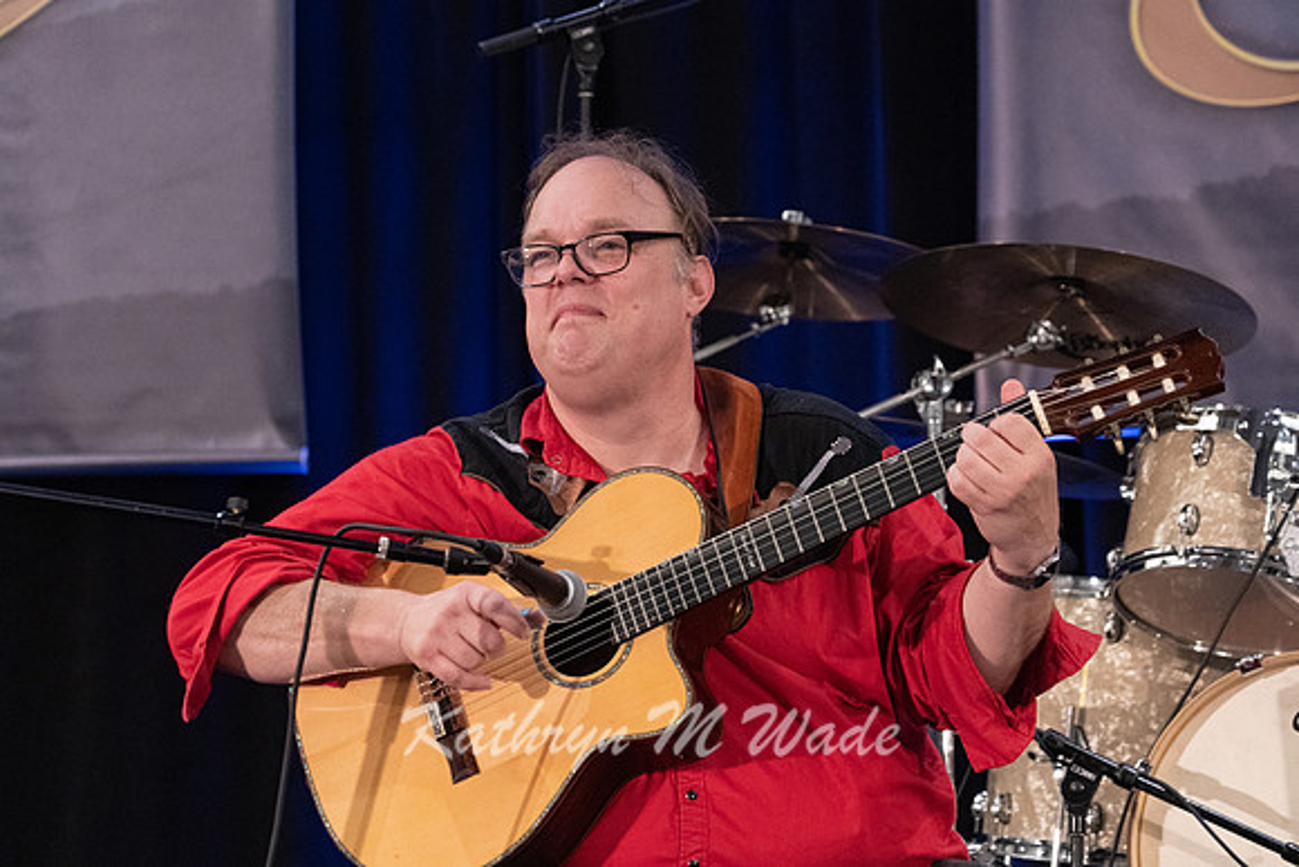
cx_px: 650
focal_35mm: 152
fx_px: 5486
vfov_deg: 9.0
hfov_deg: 13.5
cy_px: 434
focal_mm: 152
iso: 6400
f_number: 6.3
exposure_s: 1/160
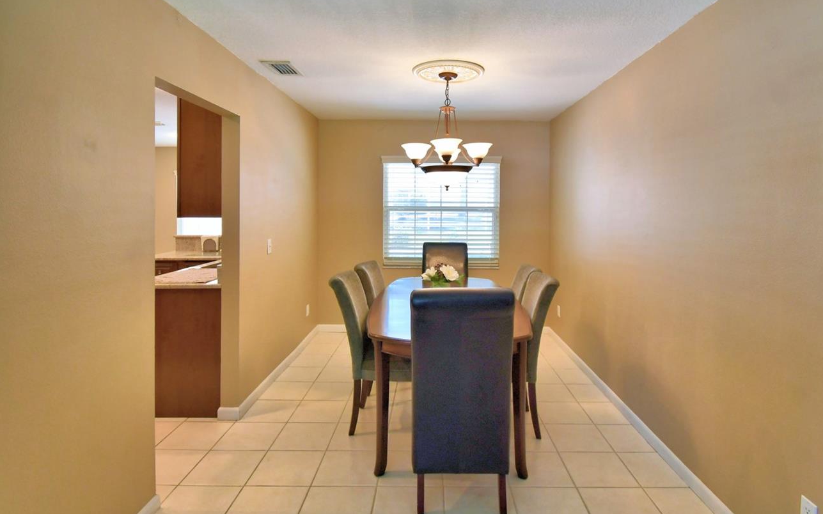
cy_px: 212
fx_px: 426
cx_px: 439
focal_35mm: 19
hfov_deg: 87.9
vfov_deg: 61.8
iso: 400
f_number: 4.5
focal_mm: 10
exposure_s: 1/80
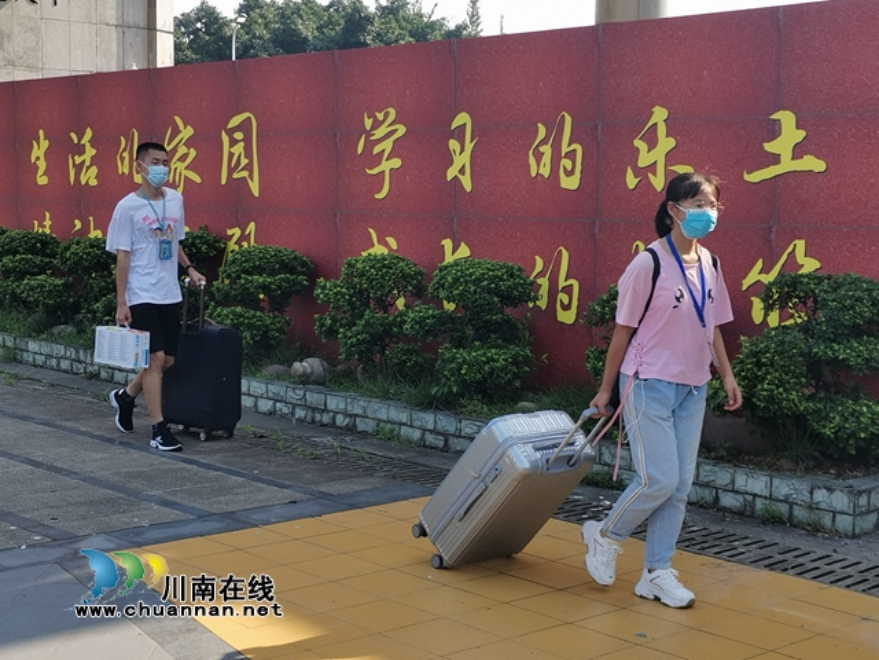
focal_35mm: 52
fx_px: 1320
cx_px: 440
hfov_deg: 36.8
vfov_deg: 28.0
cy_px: 330
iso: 50
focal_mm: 4.75
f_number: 1.8
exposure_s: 1/585
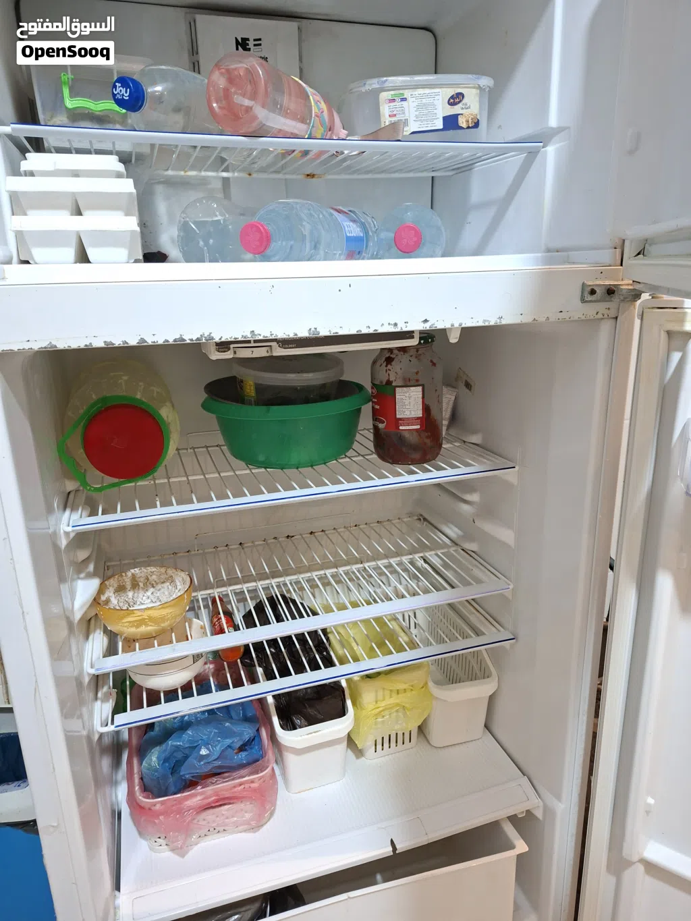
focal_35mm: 23
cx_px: 346
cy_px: 460
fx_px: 612
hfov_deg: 58.9
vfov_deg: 73.9
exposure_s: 1/25
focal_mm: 5.54
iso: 500
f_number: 1.8
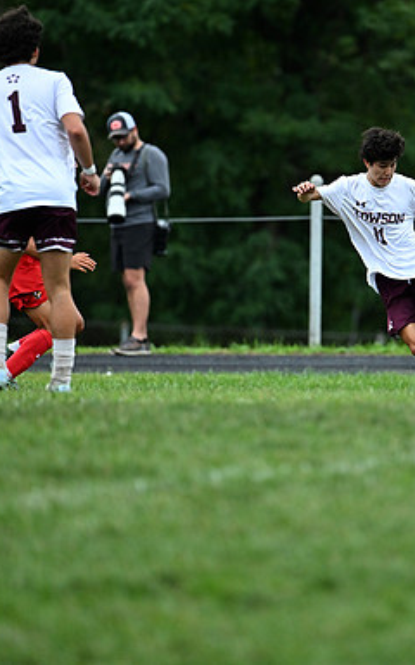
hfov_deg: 2.1
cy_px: 332
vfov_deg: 3.4
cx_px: 339
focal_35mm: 615
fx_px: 11150
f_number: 4.5
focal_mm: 400
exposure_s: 1/1600
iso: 2200
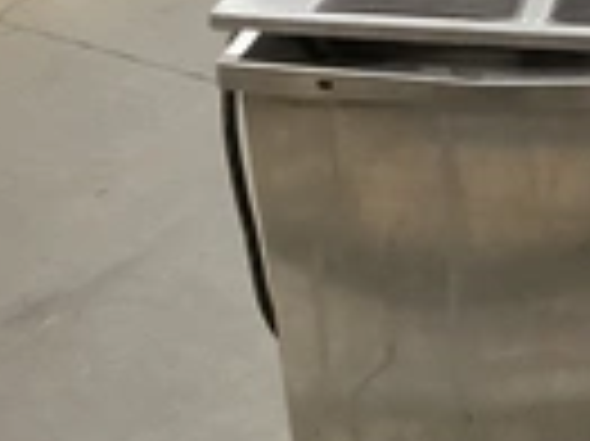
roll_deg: +4.3
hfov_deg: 19.8
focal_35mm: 95
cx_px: 649
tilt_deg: -31.1
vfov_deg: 15.4
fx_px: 1618
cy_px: 356
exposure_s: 1/30
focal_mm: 3.3
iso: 640
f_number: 2.4
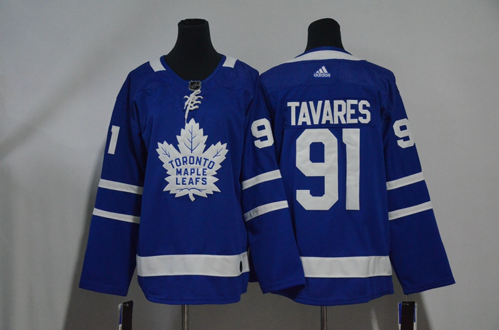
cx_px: 250
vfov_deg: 21.5
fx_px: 872
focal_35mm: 63
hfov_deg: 32.0
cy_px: 165
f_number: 5
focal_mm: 42
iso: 4000
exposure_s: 1/100
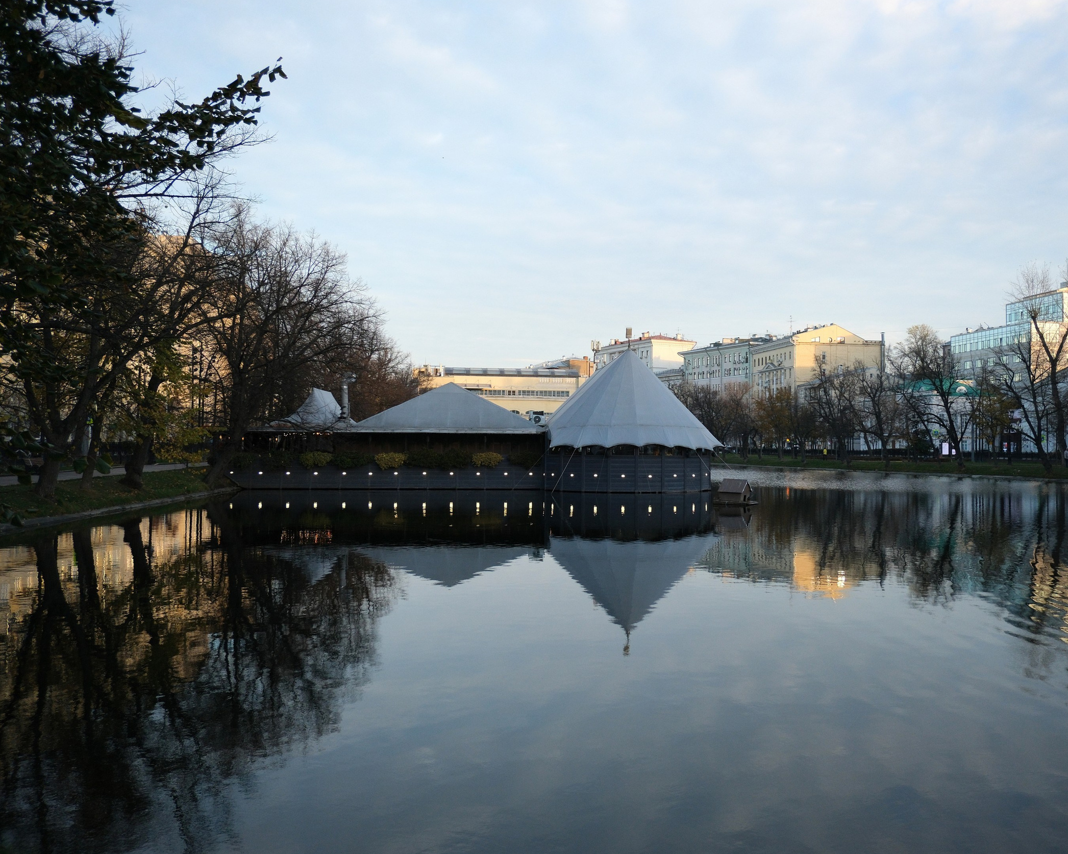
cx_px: 615
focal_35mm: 31
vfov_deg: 47.1
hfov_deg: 56.9
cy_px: 421
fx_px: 980
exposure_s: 1/950
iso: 640
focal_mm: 18
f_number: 3.6
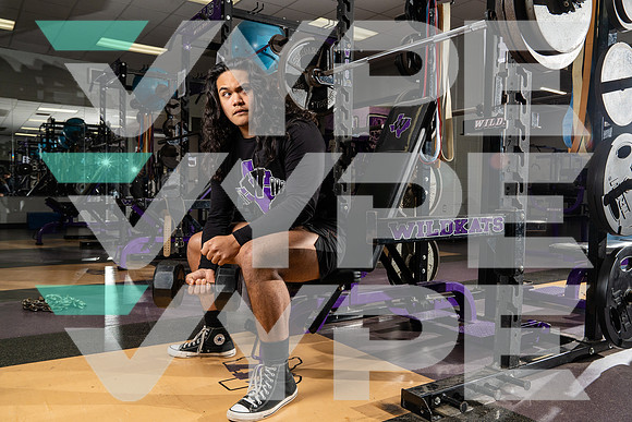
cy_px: 211
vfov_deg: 45.0
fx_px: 509
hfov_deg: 63.6
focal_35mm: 29
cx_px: 316
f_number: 8
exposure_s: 1/250
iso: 640
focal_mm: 29
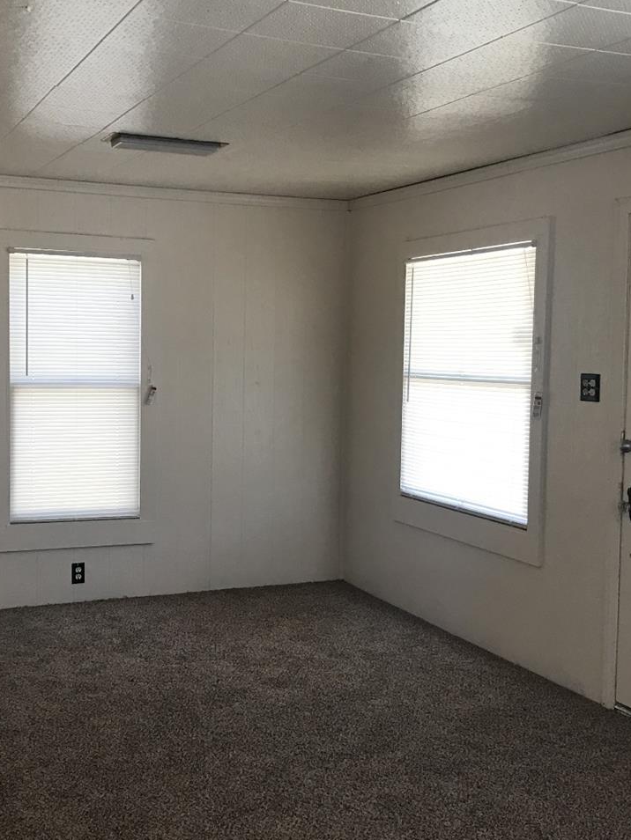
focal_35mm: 44
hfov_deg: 32.9
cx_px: 287
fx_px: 1069
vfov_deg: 42.9
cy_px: 423
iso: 25
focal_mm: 3.99
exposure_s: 1/40
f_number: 1.8
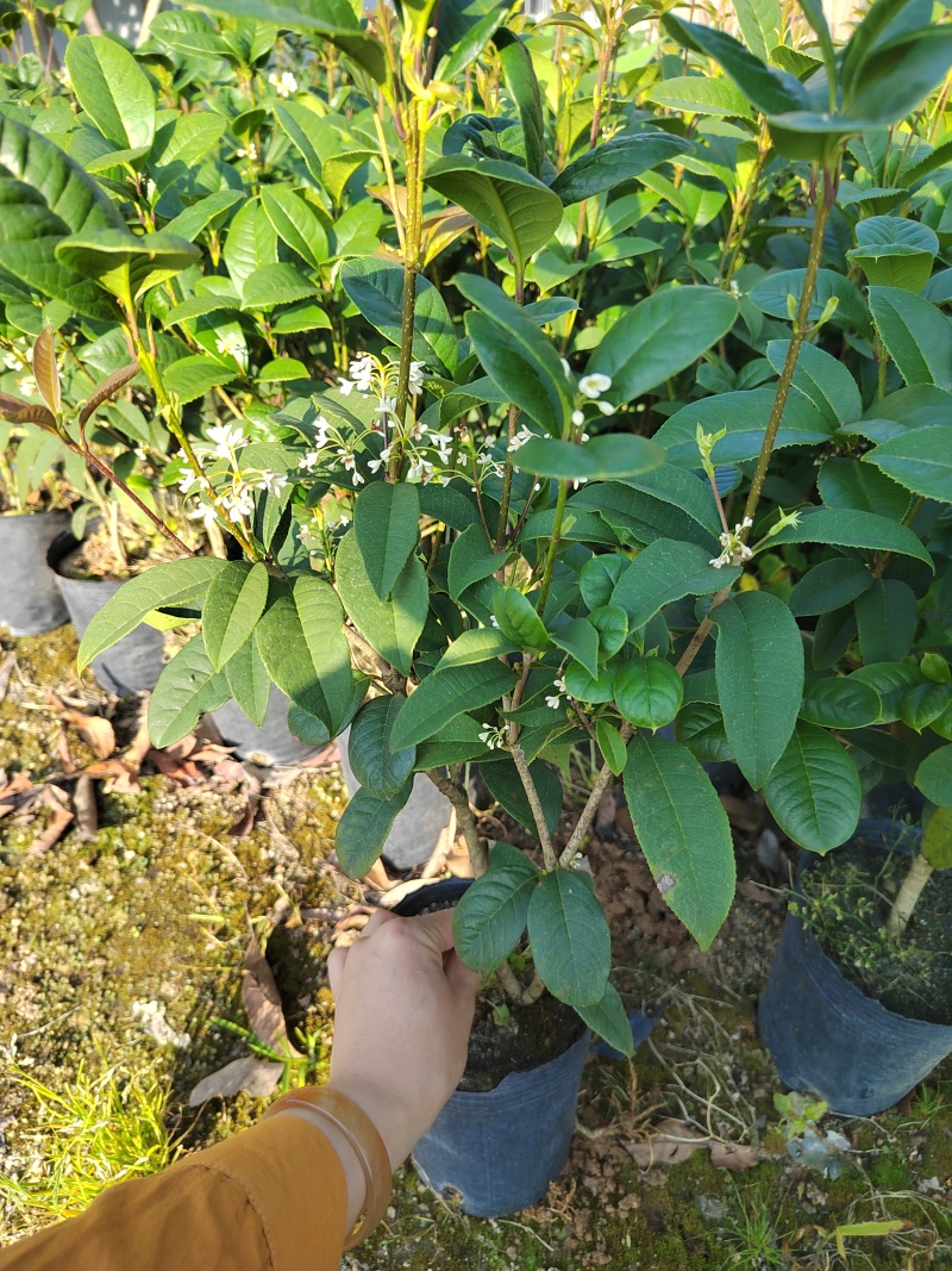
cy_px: 636
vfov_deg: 73.9
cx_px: 476
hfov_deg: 58.9
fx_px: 844
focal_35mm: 23
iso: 100
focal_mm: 5.52
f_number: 1.9
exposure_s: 1/122
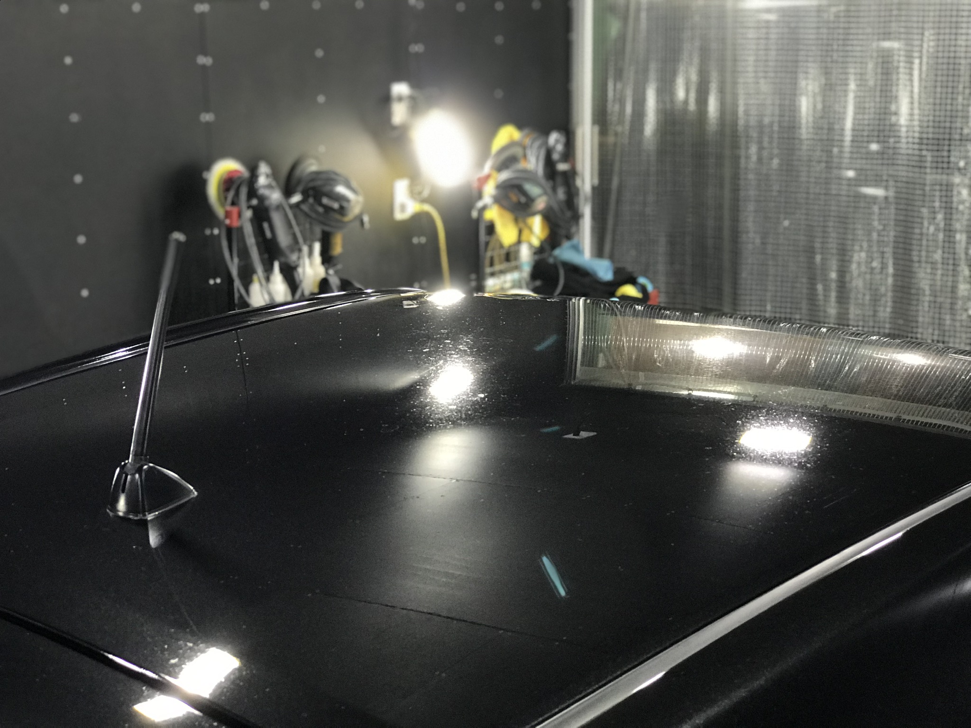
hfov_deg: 33.8
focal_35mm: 57
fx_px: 1599
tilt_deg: -12.7
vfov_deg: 25.7
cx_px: 486
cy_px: 364
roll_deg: +0.3
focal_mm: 6.6
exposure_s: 1/60
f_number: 2.8
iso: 200
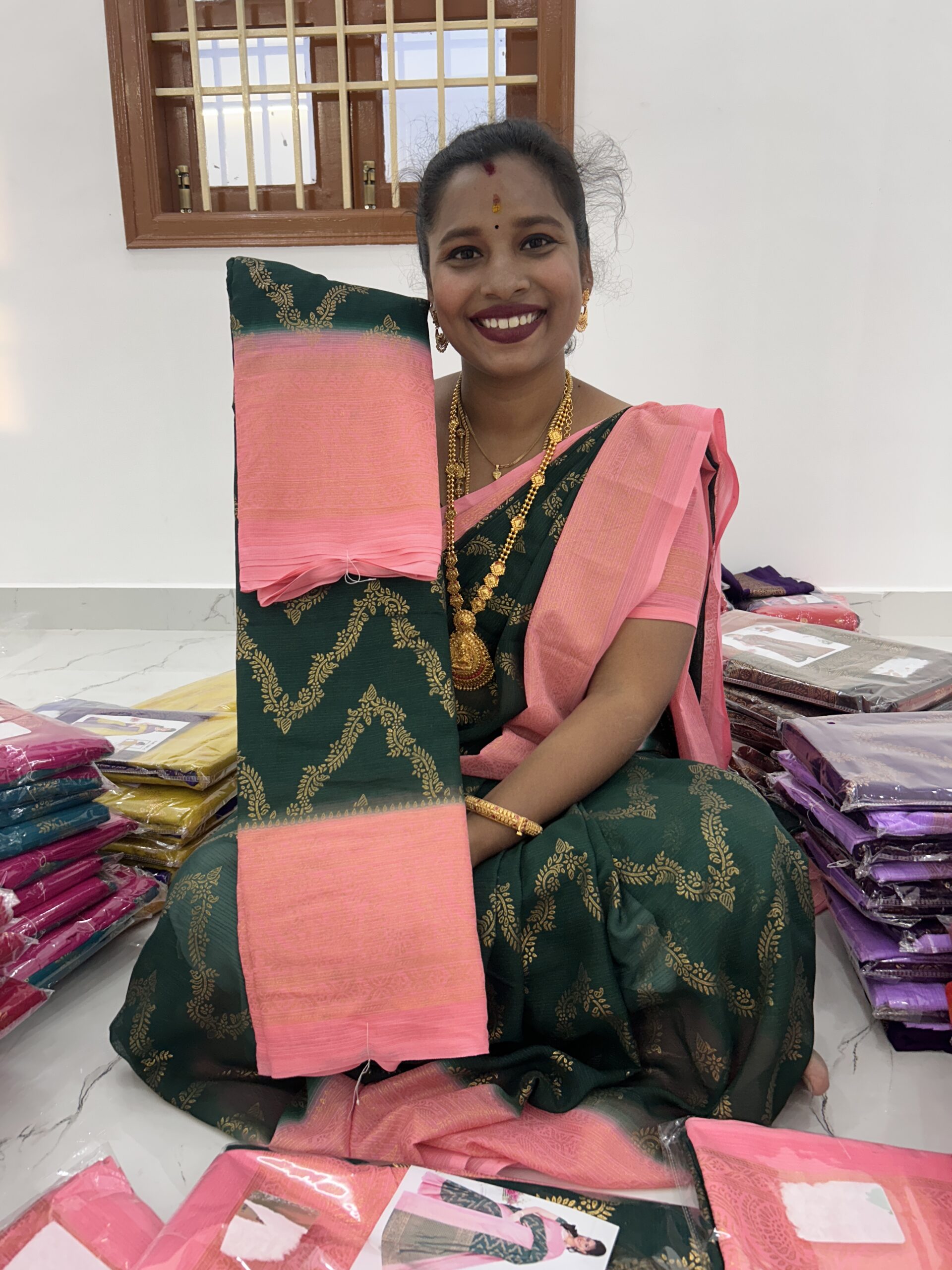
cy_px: 635
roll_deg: +0.3
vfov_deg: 67.3
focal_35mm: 26
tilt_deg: -15.8
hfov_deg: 53.1
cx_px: 476
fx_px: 953
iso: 100
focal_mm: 5.7
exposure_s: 1/100
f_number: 1.5
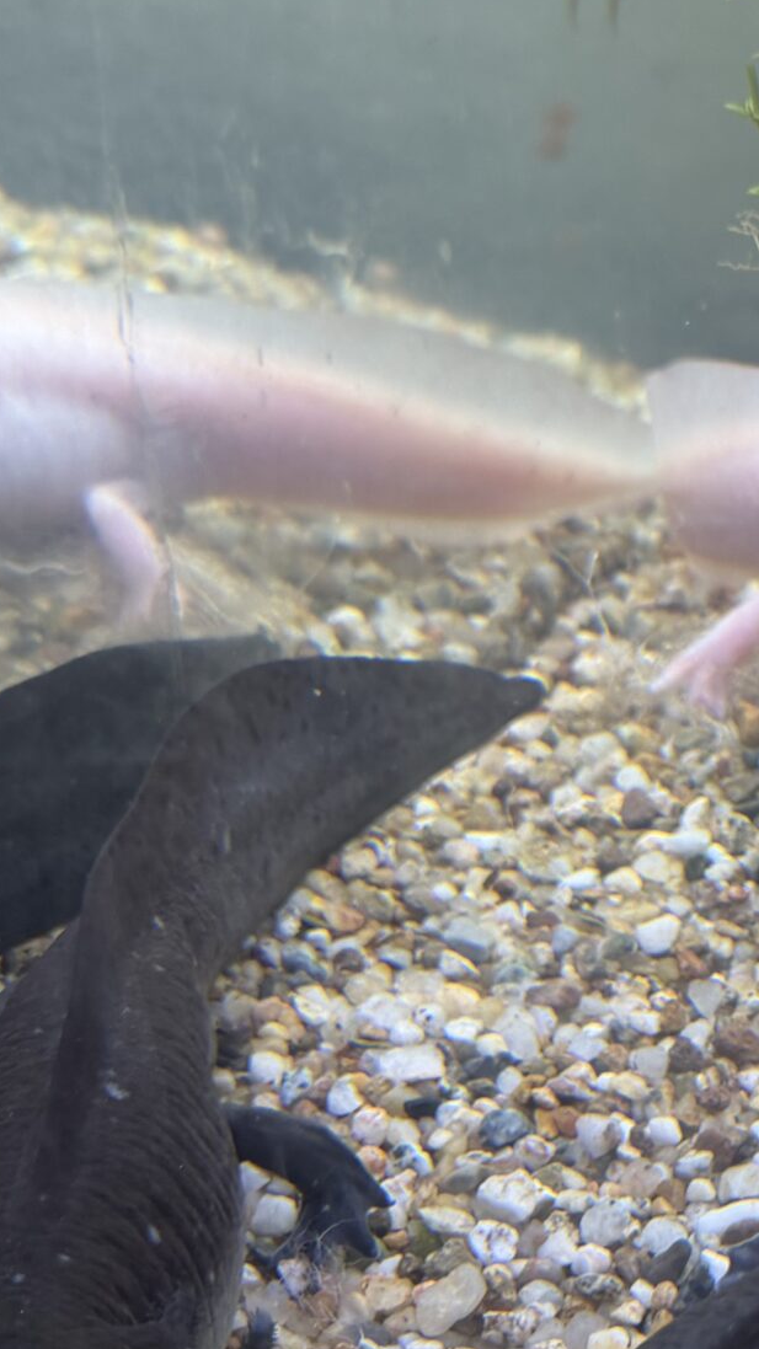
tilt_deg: -35.3
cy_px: 851
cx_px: 877
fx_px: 2183
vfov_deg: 34.2
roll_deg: -2.3
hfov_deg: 18.8
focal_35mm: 61
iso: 125
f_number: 1.78
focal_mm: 6.76
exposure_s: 1/100
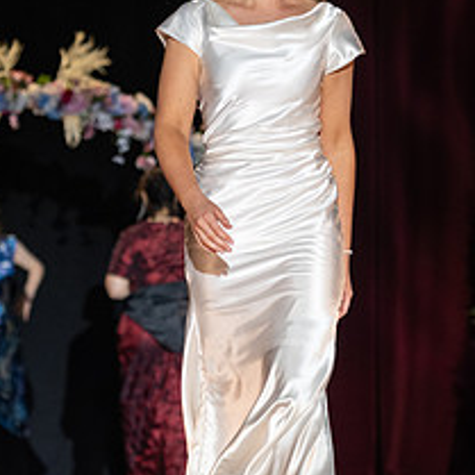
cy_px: 187
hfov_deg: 6.2
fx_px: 4362
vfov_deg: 6.2
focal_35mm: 281
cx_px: 212
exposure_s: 1/800
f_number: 2.8
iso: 500
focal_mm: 98
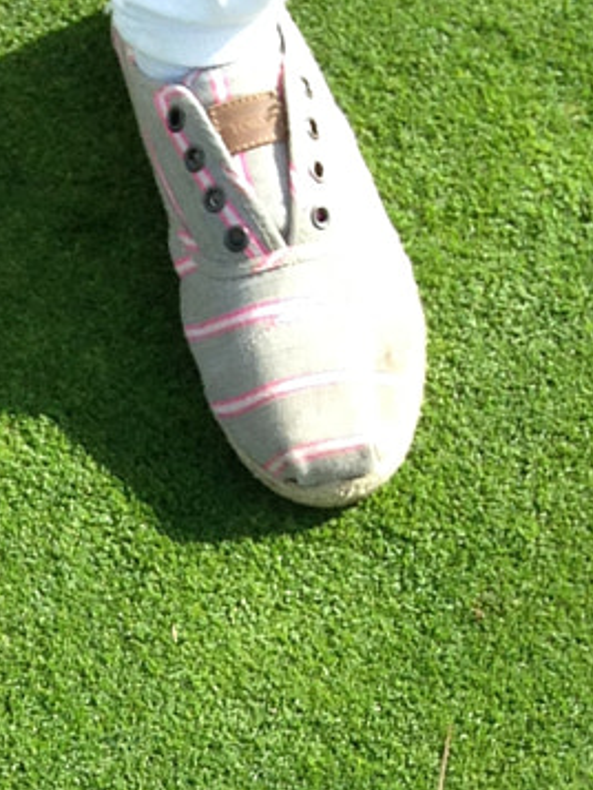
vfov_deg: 12.5
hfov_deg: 9.9
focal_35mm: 148
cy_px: 1288
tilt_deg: -61.8
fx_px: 3378
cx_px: -97
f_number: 2.4
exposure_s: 1/493
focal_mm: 4.12
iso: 50
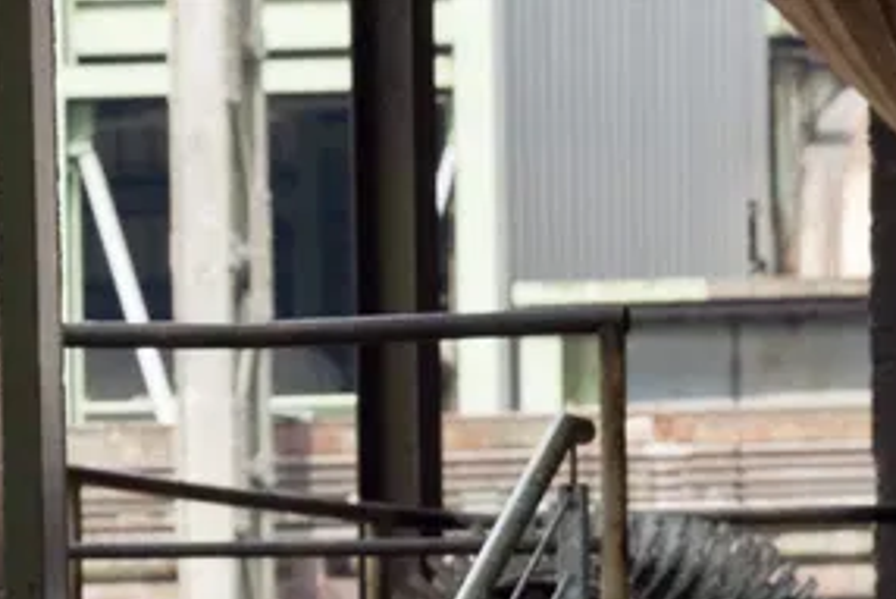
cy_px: 1251
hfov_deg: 4.1
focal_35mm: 503
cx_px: 1206
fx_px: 12525
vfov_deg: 2.7
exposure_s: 1/40
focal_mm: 120
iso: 100
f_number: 9
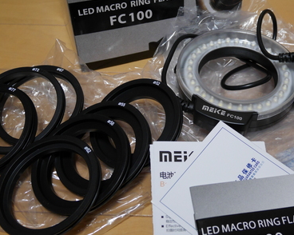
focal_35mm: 51
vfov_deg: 29.6
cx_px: 188
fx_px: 444
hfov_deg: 36.4
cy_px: 102
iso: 1000
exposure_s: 1/60
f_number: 3.9
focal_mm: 16
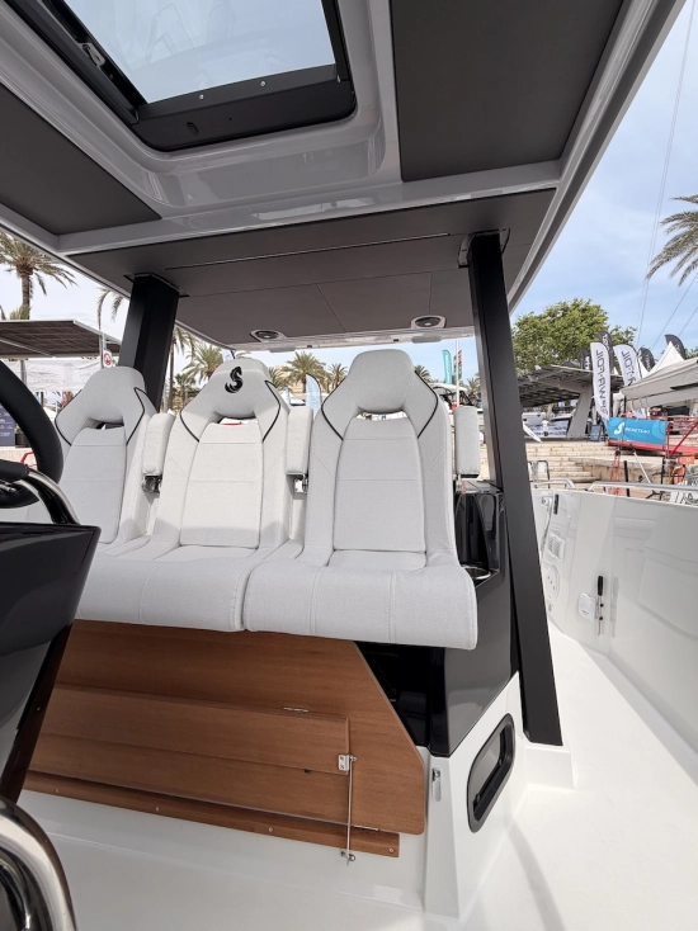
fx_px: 377
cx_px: 349
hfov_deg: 85.6
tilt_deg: -3.1
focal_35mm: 14
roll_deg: +1.2
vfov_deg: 102.1
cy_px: 466
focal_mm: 2.22
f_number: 2.2
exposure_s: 1/770
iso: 25
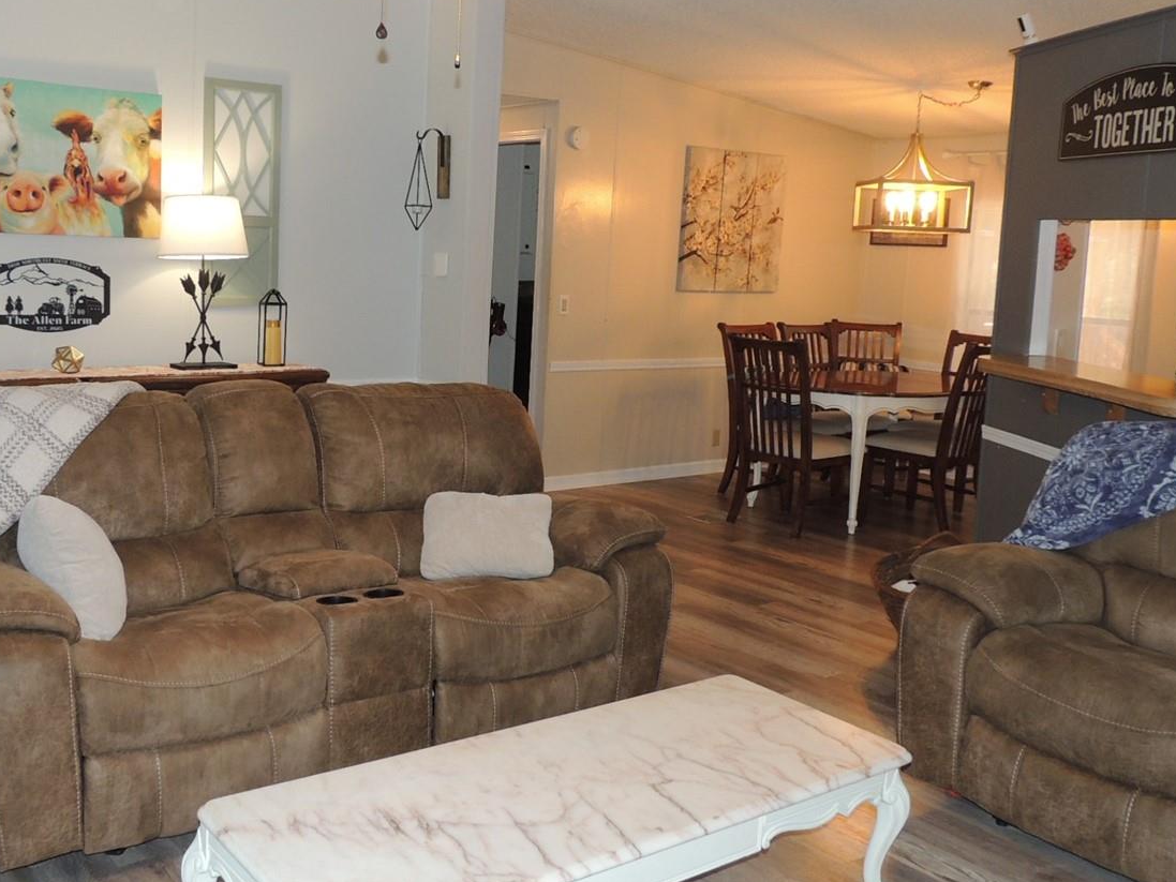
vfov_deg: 40.7
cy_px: 406
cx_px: 488
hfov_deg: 52.4
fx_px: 1189
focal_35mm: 35
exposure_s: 1/30
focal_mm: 4.3
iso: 200
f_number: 3
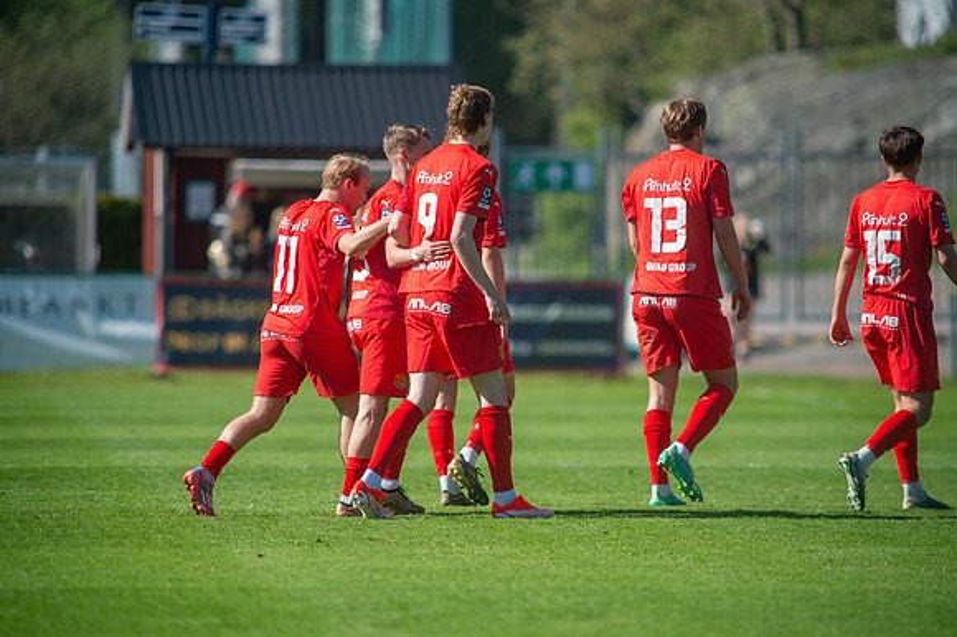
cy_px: 318
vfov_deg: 3.3
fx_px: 11158
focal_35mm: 420
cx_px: 478
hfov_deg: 4.9
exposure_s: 1/1600
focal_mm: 420
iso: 180
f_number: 4
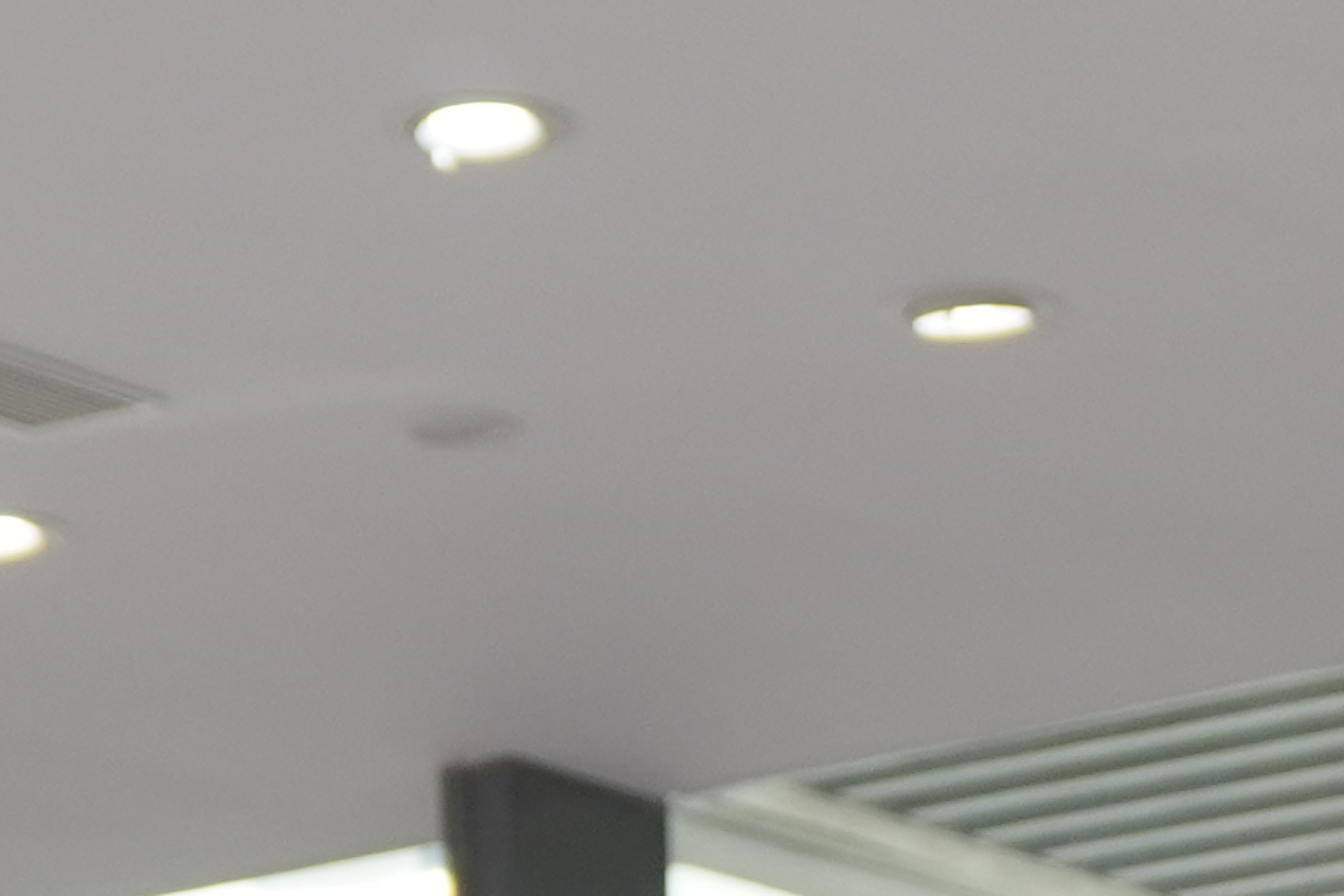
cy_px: 2750
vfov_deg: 4.8
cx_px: 1838
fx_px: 10079
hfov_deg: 7.5
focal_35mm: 270
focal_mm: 28
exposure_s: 1/160
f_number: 4
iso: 250
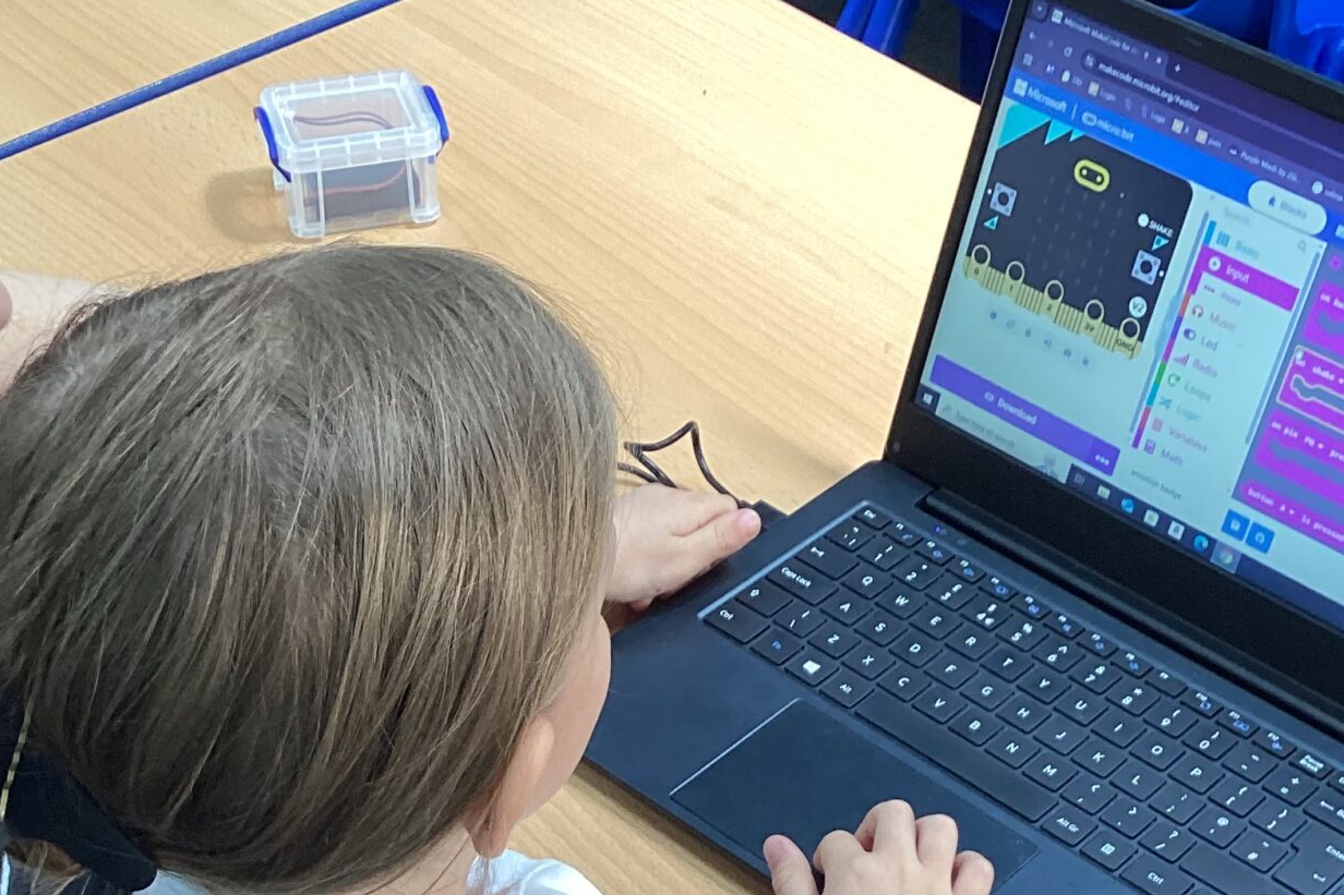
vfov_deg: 19.7
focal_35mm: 67
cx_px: 701
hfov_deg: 30.1
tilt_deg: -46.5
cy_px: 891
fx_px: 2501
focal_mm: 3.3
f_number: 2.4
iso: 80
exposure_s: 1/50
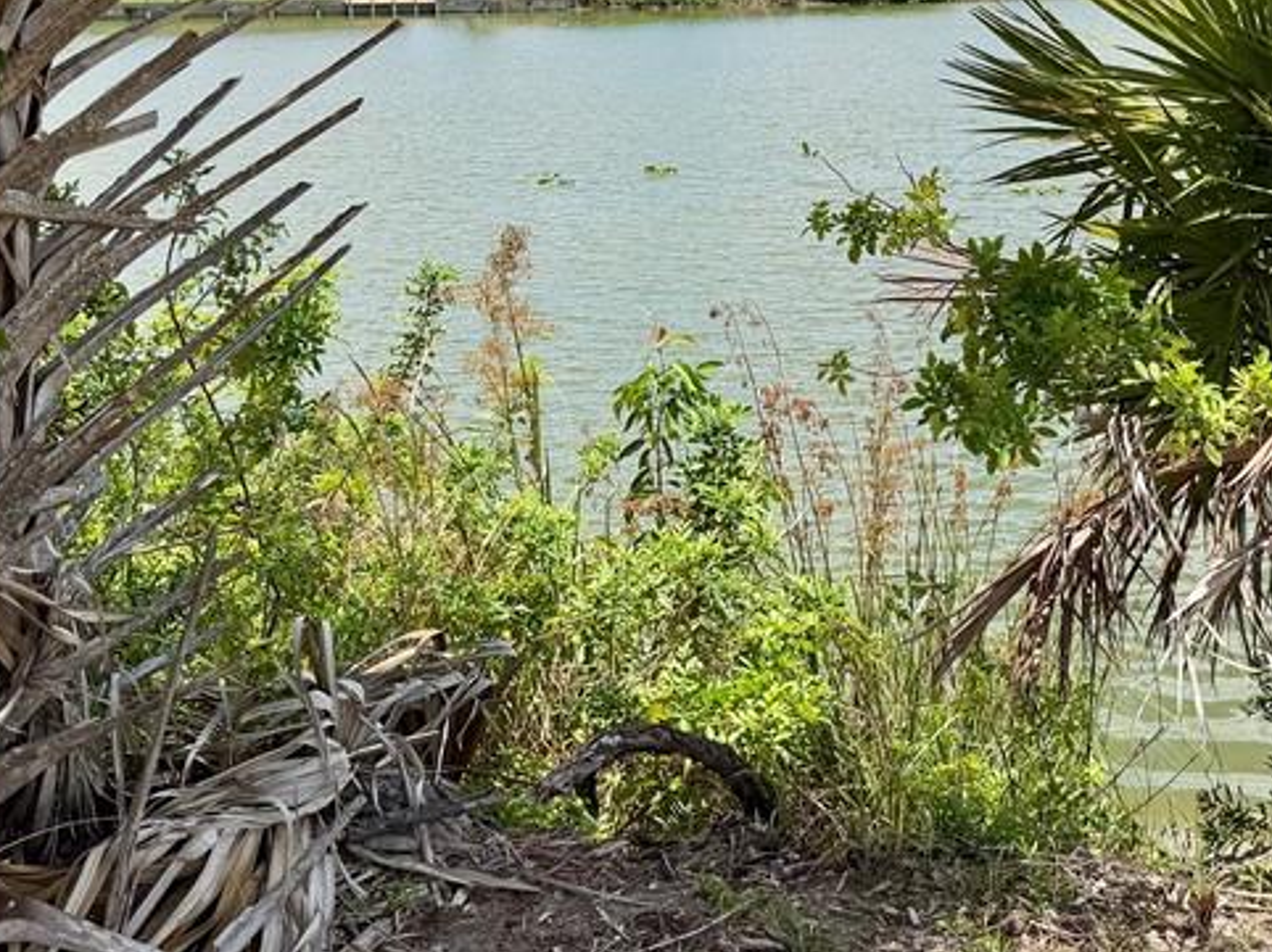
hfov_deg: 36.7
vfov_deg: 28.0
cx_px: 934
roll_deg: +0.7
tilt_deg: -7.4
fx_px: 1873
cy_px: 195
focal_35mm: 51
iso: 80
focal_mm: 6.76
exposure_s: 1/4405
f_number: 1.78
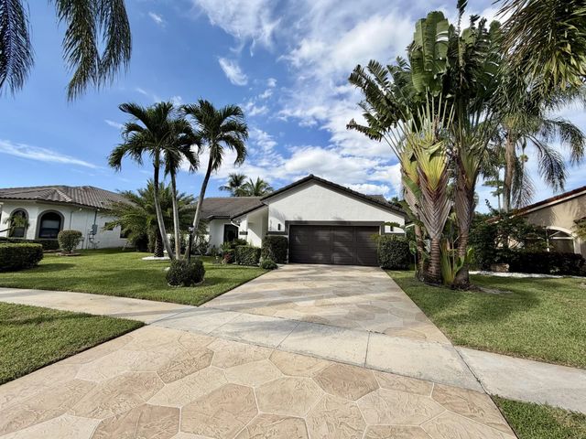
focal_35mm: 14
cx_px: 293
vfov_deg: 85.7
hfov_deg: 102.1
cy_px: 220
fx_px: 237
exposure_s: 1/789
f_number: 2.2
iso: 20
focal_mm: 2.22
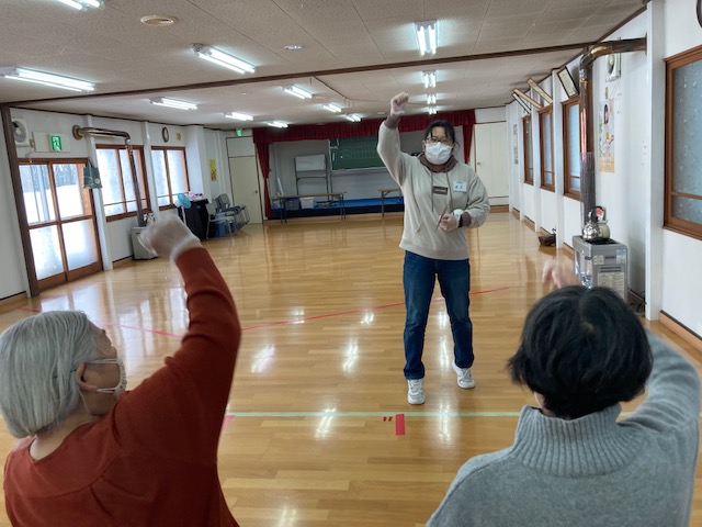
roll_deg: +4.5
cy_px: 264
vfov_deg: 49.7
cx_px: 351
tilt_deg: -9.0
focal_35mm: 28
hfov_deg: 63.4
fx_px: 568
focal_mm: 3.99
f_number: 1.8
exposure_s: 1/100
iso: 40
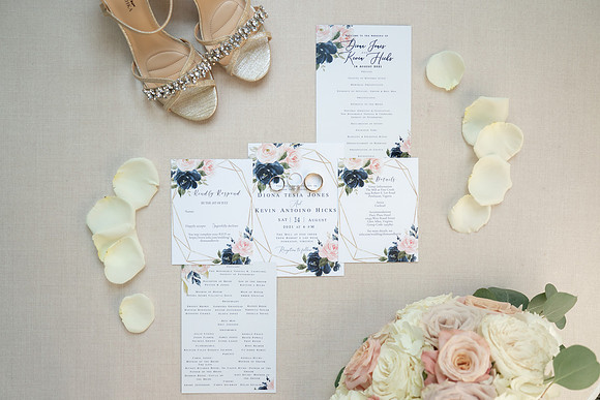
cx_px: 294
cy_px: 203
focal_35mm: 36
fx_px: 597
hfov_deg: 53.4
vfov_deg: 37.1
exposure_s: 1/200
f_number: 4
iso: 1000
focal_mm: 35
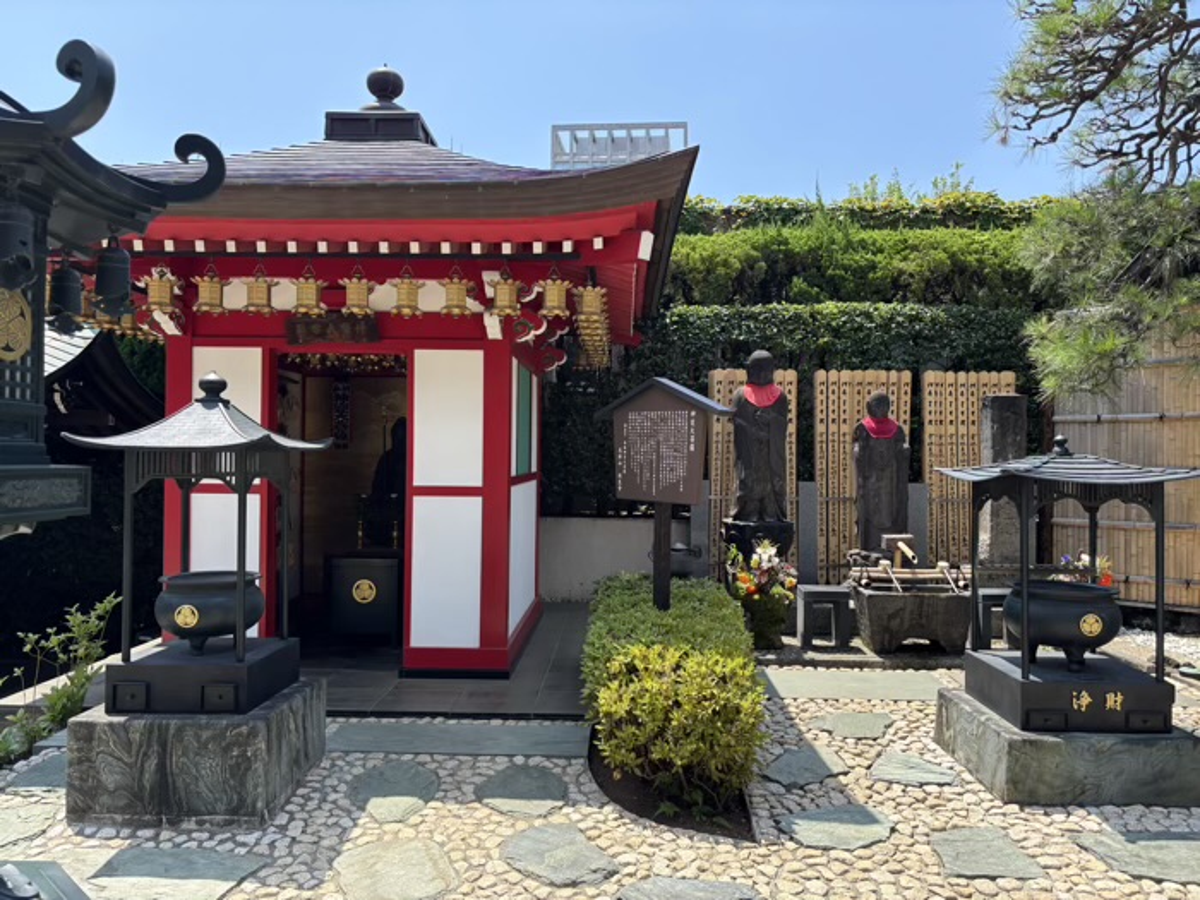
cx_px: 600
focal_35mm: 26
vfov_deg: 53.1
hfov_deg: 67.3
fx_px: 901
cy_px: 450
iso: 50
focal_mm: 5.96
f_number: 1.6
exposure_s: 1/1016
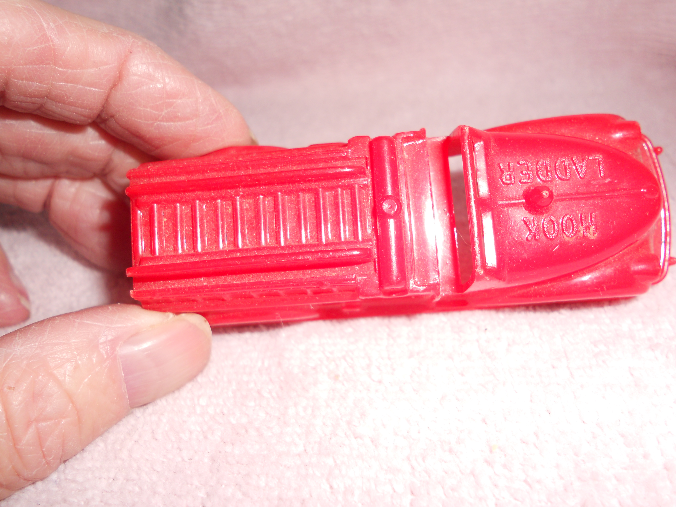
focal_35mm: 32
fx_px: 625
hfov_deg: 56.8
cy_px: 254
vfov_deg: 44.2
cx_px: 338
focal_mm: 5.8
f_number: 8.8
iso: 80
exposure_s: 1/25
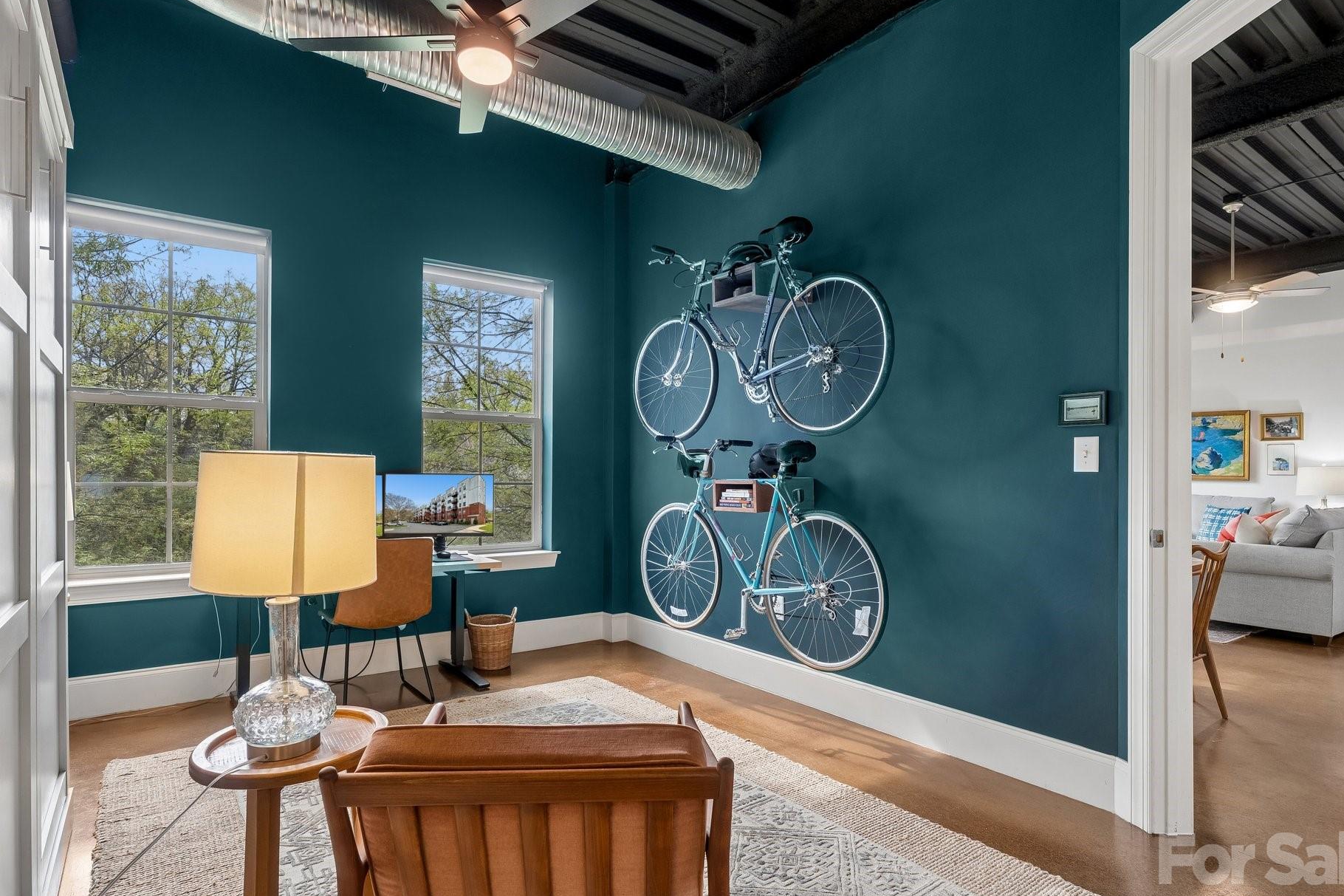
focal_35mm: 18
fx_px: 672
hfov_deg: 89.9
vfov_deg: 67.3
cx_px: 638
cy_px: 474
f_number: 8
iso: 400
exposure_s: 1/10
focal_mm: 16
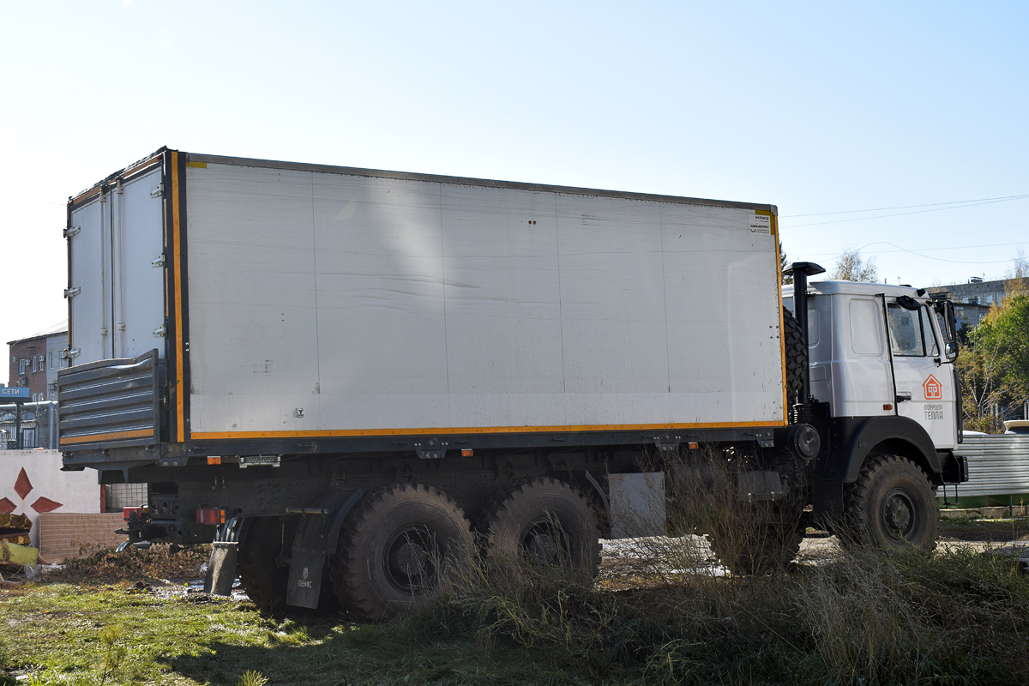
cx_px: 514
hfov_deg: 41.1
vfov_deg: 28.1
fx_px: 1372
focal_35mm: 48
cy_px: 343
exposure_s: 1/400
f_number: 7.1
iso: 200
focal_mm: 32
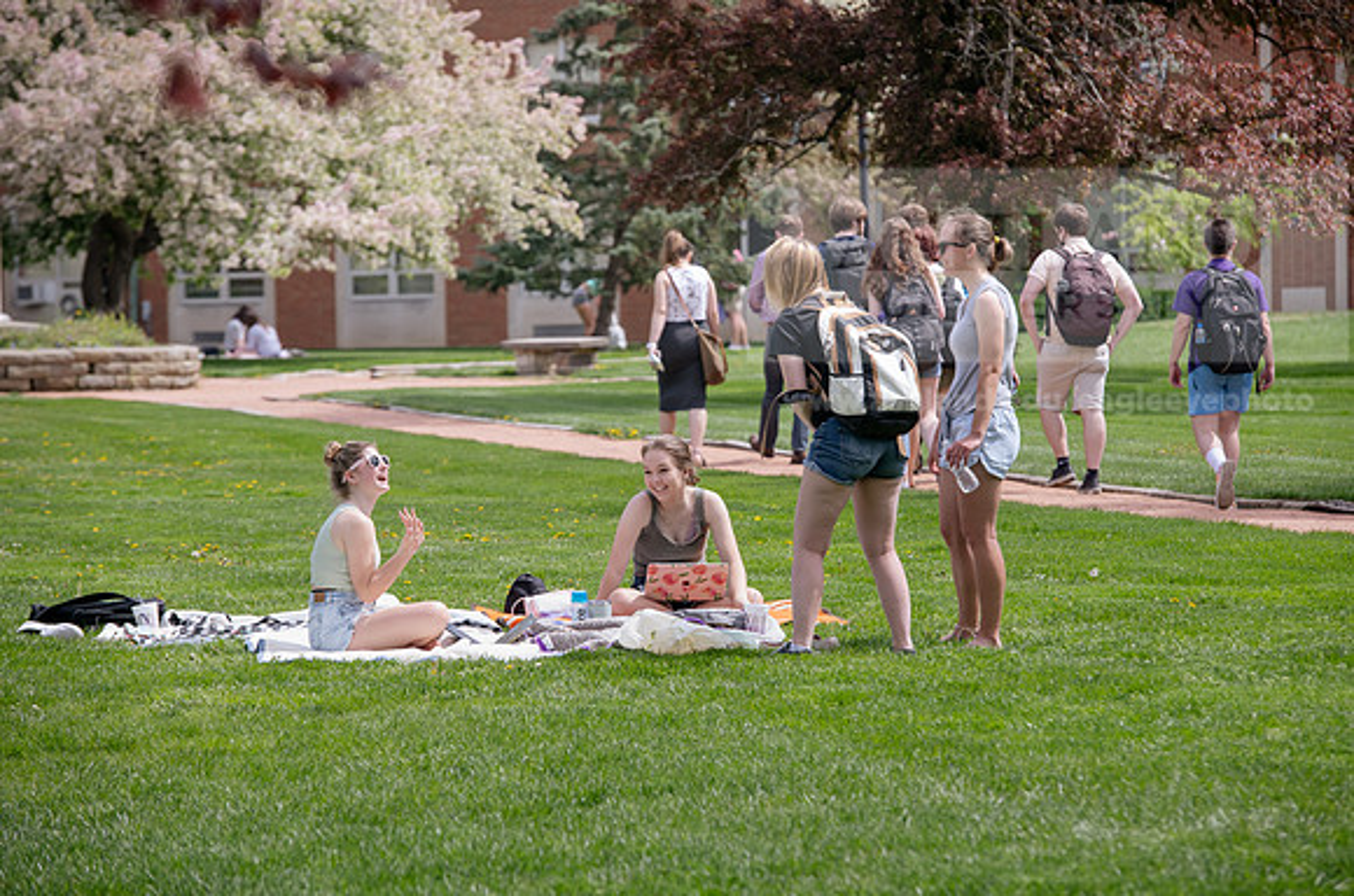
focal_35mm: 180
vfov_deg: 7.6
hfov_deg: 11.4
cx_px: 696
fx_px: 6765
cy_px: 464
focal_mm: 175
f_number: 6.3
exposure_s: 1/500
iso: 250
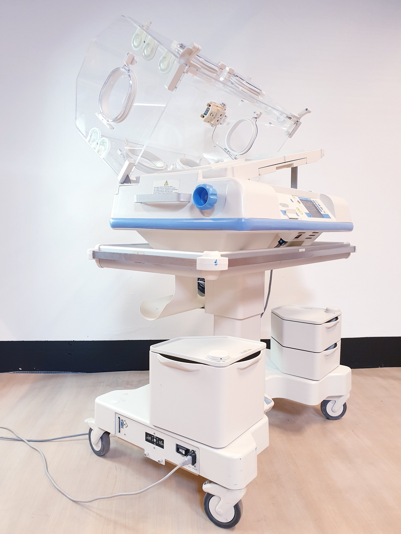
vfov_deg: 67.3
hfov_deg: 53.1
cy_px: 267
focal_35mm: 26
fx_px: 402
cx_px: 200
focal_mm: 4.3
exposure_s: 1/50
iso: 160
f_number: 2.4
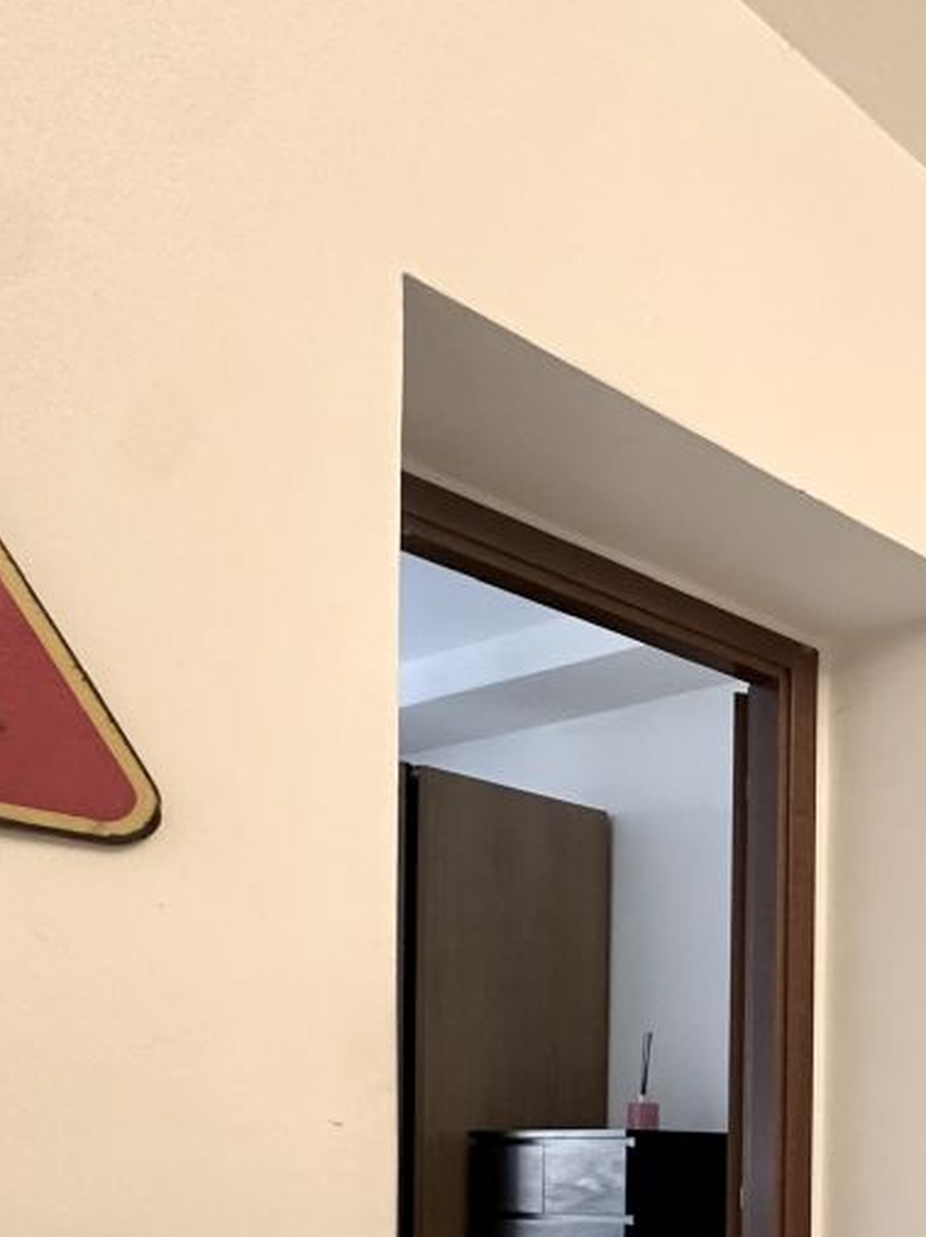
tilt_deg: -0.8
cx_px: 1427
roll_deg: +1.1
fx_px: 1285
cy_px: 1175
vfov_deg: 45.2
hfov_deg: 26.7
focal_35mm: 36
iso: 200
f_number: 2.2
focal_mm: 2.22
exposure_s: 1/50
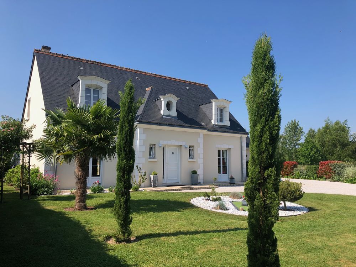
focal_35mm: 28
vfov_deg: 49.7
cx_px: 178
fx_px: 288
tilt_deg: +7.3
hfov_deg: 63.4
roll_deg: -0.9
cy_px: 134
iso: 20
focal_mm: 3.99
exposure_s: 1/1412
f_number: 1.8
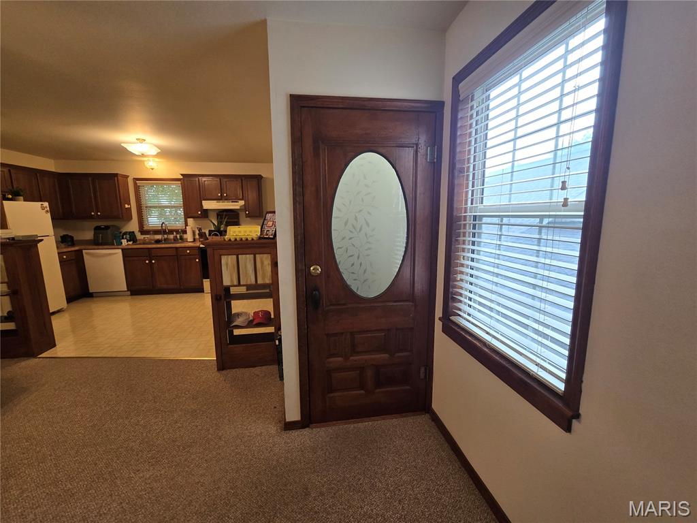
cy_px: 262
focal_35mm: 13
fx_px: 262
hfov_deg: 106.2
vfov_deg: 89.9
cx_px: 348
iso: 160
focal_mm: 2.2
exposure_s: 1/60
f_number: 2.2
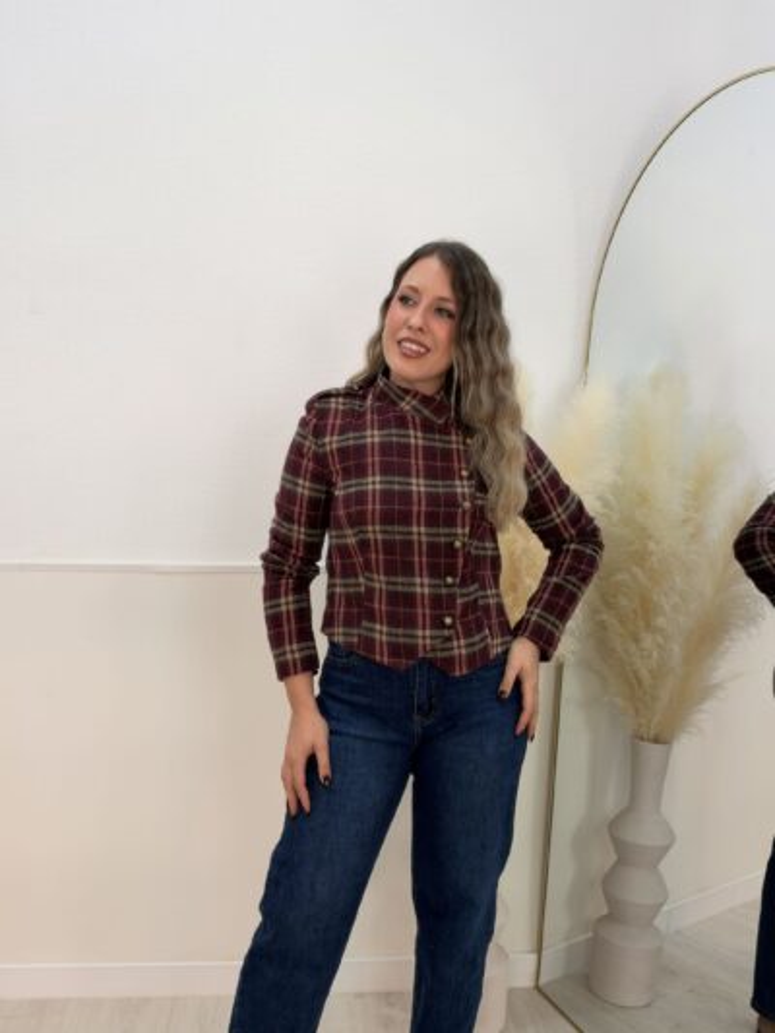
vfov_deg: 55.3
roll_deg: -1.7
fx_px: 985
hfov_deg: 43.0
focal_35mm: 33
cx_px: 388
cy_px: 516
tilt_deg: -6.0
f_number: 1.8
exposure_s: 1/155
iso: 50
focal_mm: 6.93
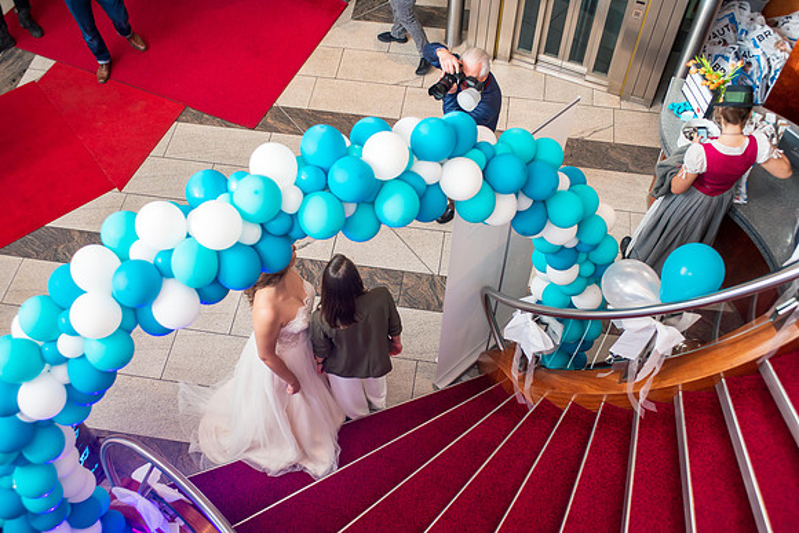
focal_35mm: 35
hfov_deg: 54.4
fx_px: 777
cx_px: 400
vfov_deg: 37.9
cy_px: 266
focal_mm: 35
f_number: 4.5
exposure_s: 1/80
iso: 800
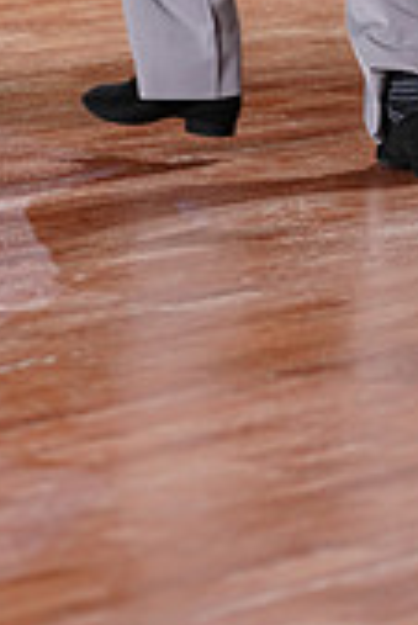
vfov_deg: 4.8
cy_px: -436
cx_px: -113
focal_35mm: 428
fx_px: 7439
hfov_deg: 3.2
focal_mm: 125
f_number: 2.8
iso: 1000
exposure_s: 1/400
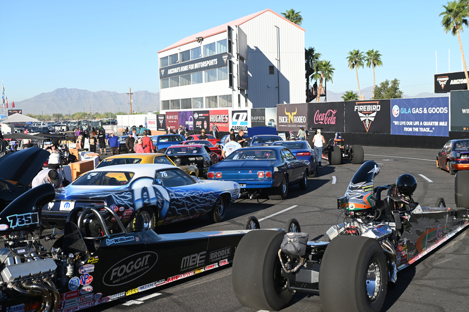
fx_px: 677
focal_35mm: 52
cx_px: 234
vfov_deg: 26.0
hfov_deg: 38.2
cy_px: 156
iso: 200
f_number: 5.6
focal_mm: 52
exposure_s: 1/640
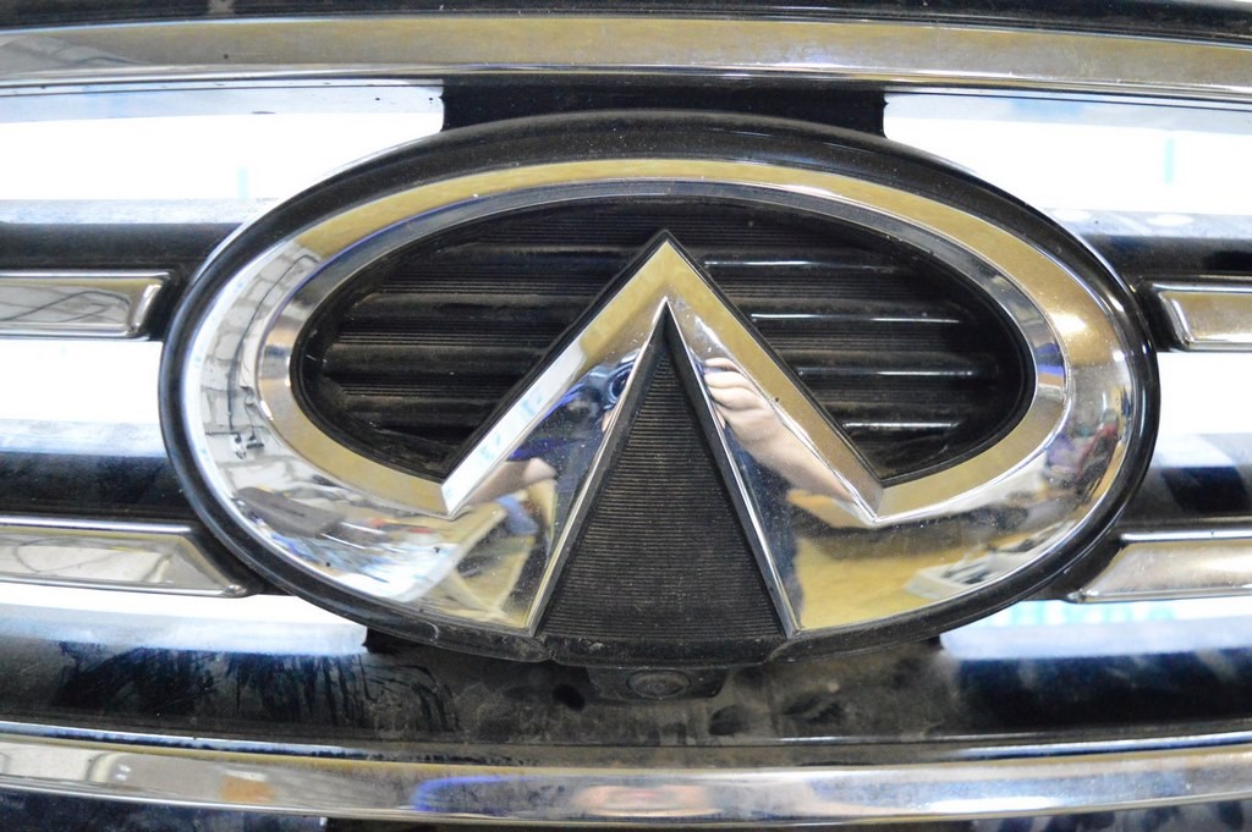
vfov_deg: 35.4
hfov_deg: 51.3
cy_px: 416
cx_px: 626
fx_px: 1303
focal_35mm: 38
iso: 6400
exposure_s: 1/80
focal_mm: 25
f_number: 4.5
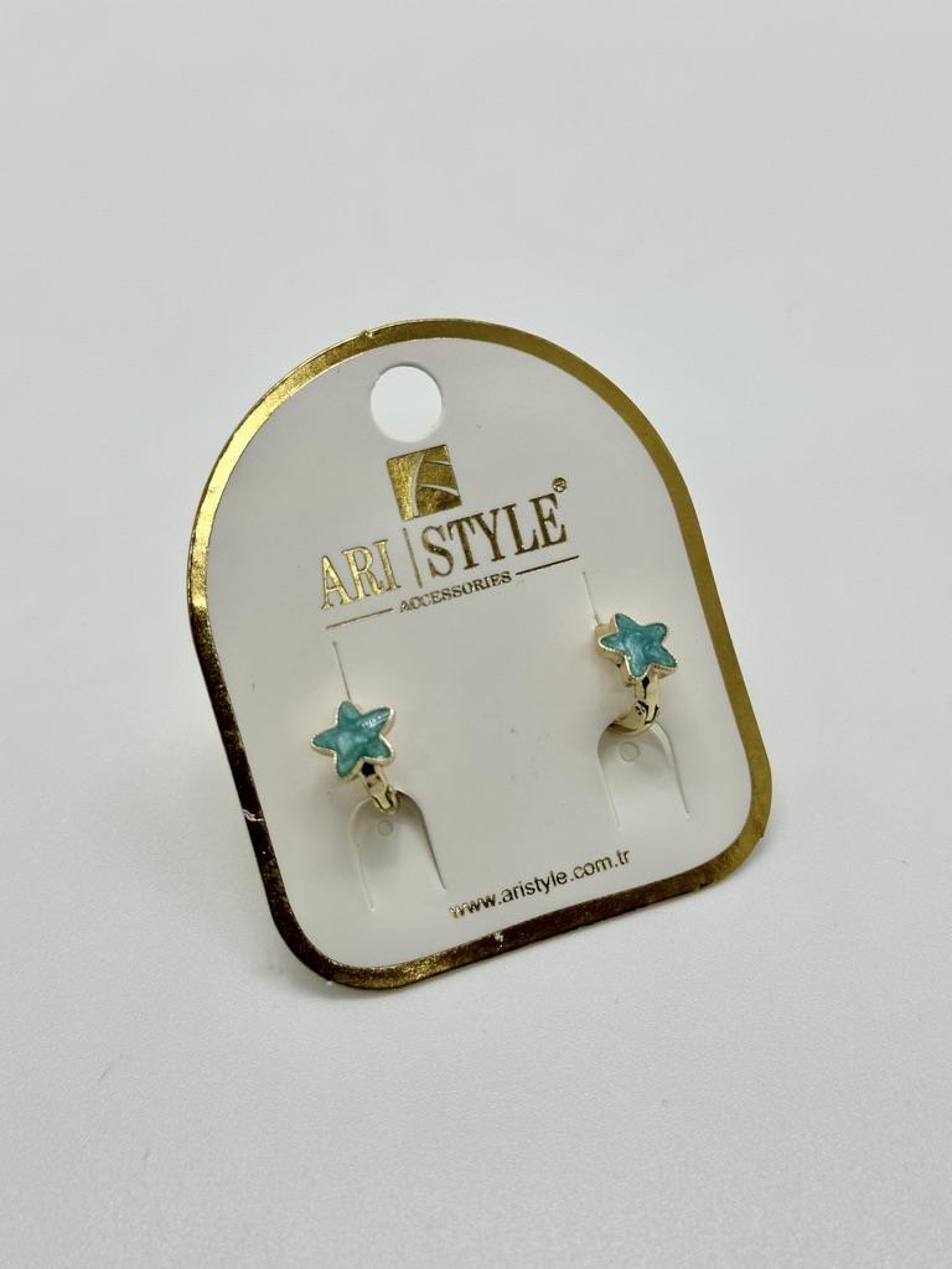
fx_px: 1760
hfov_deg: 30.3
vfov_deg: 39.7
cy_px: 634
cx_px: 476
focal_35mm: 48
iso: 64
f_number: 1.78
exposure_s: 1/253
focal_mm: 6.86
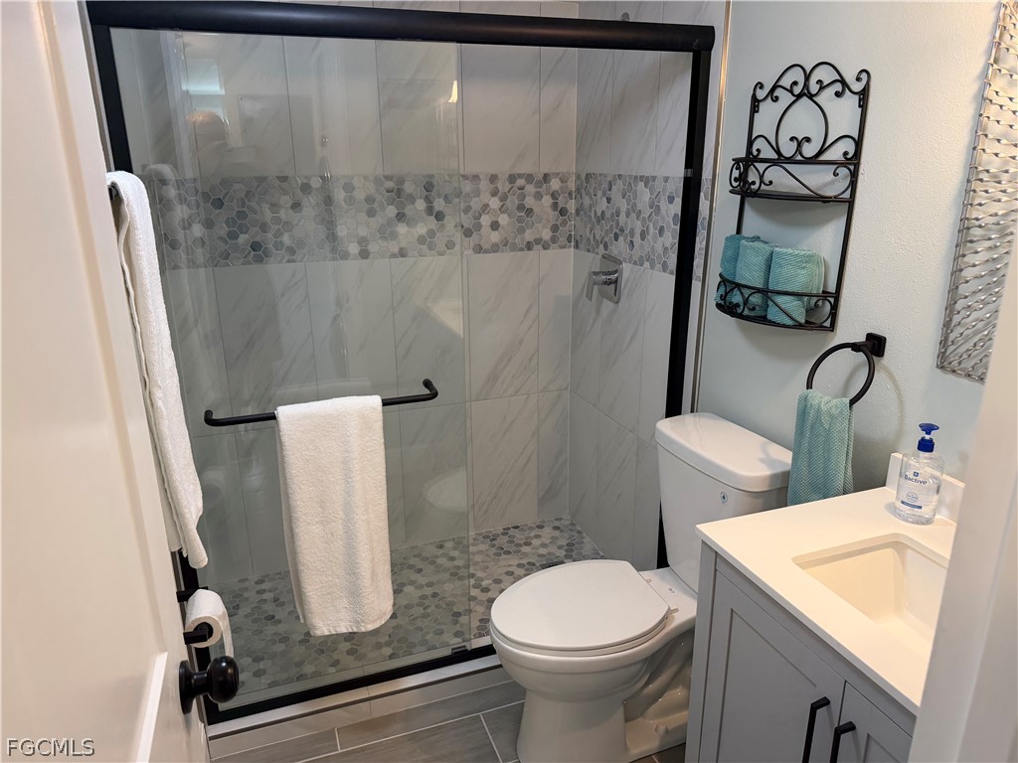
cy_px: 382
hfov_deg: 71.6
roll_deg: +0.6
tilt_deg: -17.2
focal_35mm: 24
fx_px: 706
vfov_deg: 56.8
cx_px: 509
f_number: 1.78
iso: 200
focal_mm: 6.76
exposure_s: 1/120
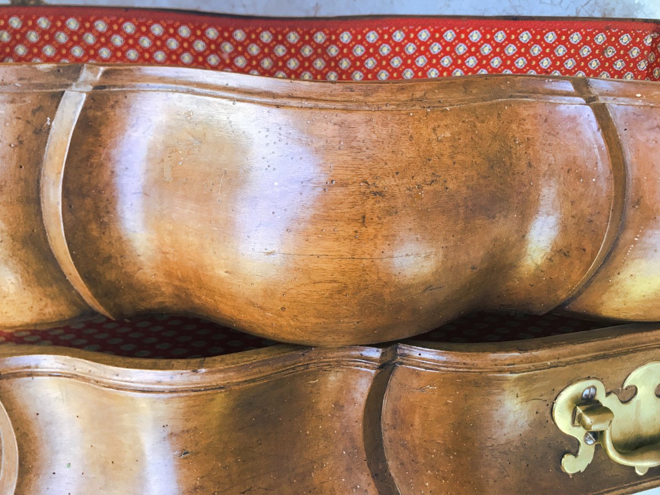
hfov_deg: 63.4
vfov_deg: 49.7
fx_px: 534
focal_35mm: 28
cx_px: 330
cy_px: 248
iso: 40
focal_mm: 3.99
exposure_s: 1/25
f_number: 1.8
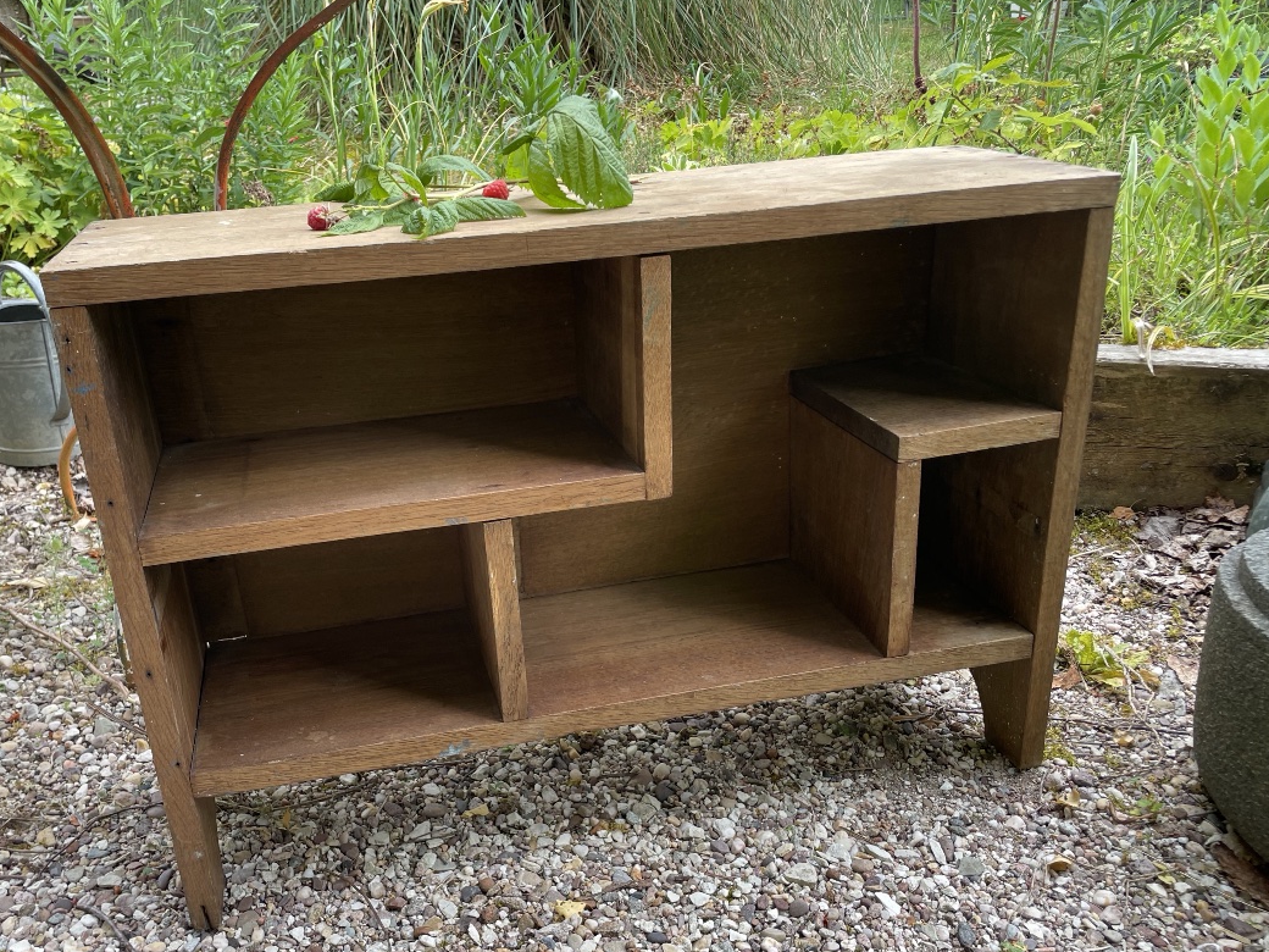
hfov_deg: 59.7
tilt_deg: -26.0
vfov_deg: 46.7
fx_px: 1100
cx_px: 547
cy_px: 537
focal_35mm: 30
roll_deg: +3.0
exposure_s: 1/127
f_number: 1.6
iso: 32
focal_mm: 4.2
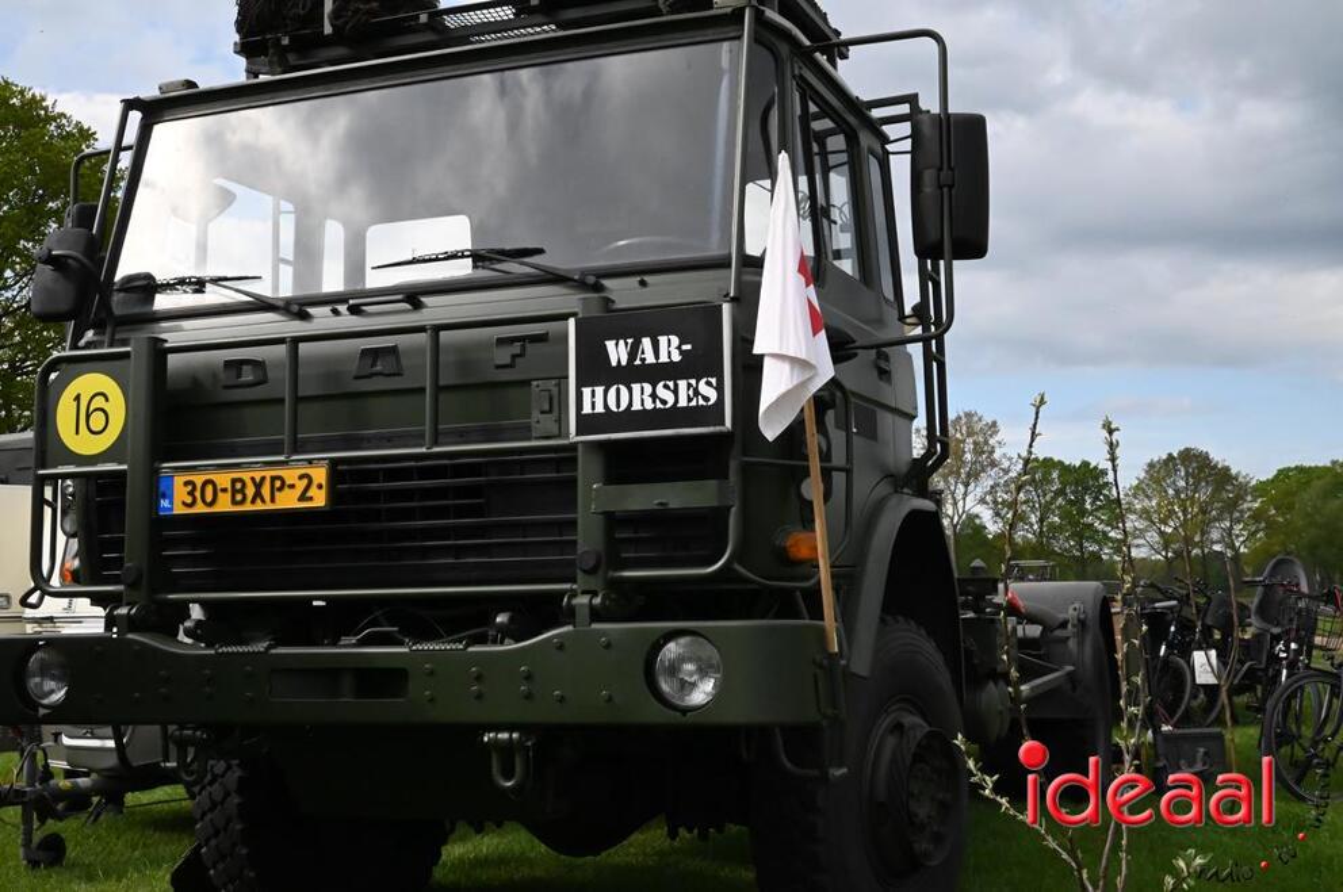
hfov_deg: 43.6
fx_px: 1677
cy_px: 446
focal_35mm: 45
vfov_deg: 29.8
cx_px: 672
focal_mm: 45
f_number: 22
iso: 12800
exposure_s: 1/2500
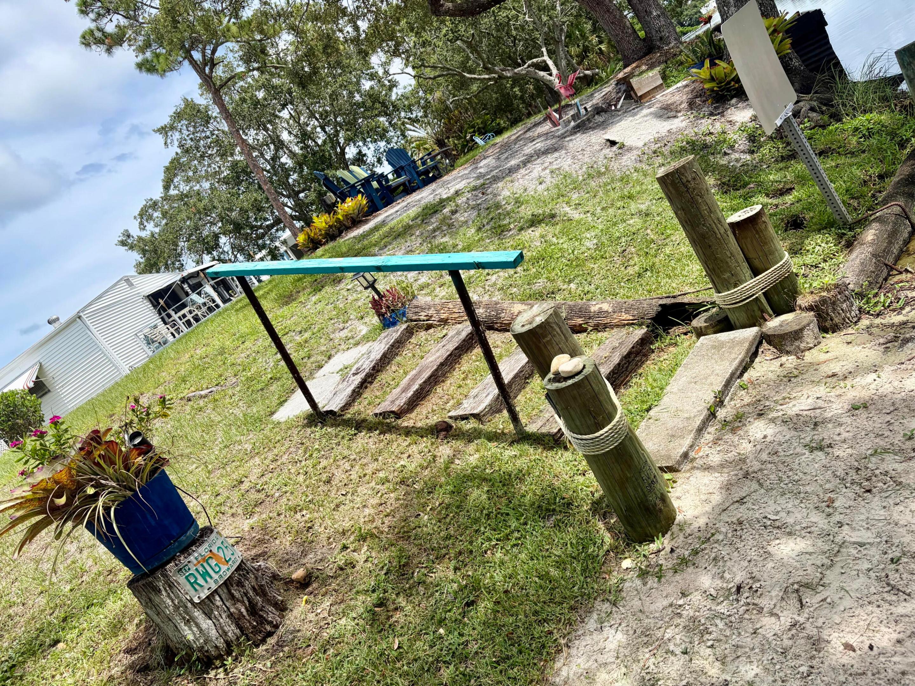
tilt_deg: -10.5
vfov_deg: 53.1
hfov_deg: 67.3
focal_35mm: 26
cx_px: 458
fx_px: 687
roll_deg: +35.2
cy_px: 343
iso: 50
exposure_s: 1/2538
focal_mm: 5.96
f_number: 1.6
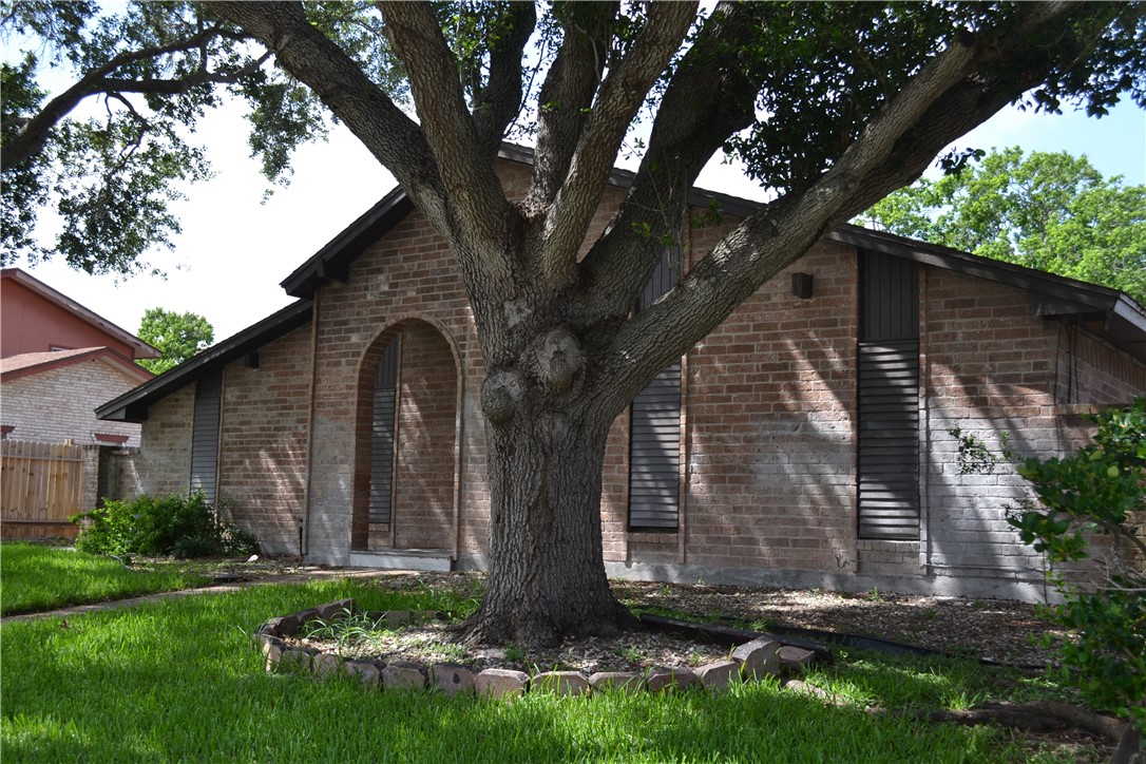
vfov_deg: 34.2
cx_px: 573
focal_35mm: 39
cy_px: 382
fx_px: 1241
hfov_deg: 49.6
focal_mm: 26
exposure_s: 1/160
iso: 100
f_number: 6.3
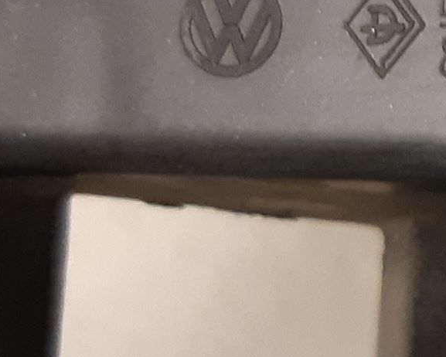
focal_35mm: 90
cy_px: 131
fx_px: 1188
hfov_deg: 17.6
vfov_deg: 17.1
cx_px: 776
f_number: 1.7
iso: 250
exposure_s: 1/33
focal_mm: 3.93
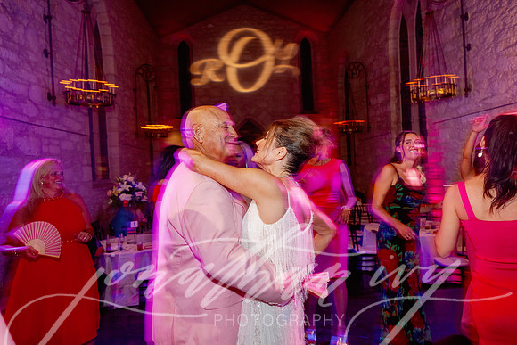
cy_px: 172
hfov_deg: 73.7
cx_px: 258
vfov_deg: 53.2
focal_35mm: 24
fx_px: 345
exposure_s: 1/125
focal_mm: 24
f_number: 3.5
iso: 1250
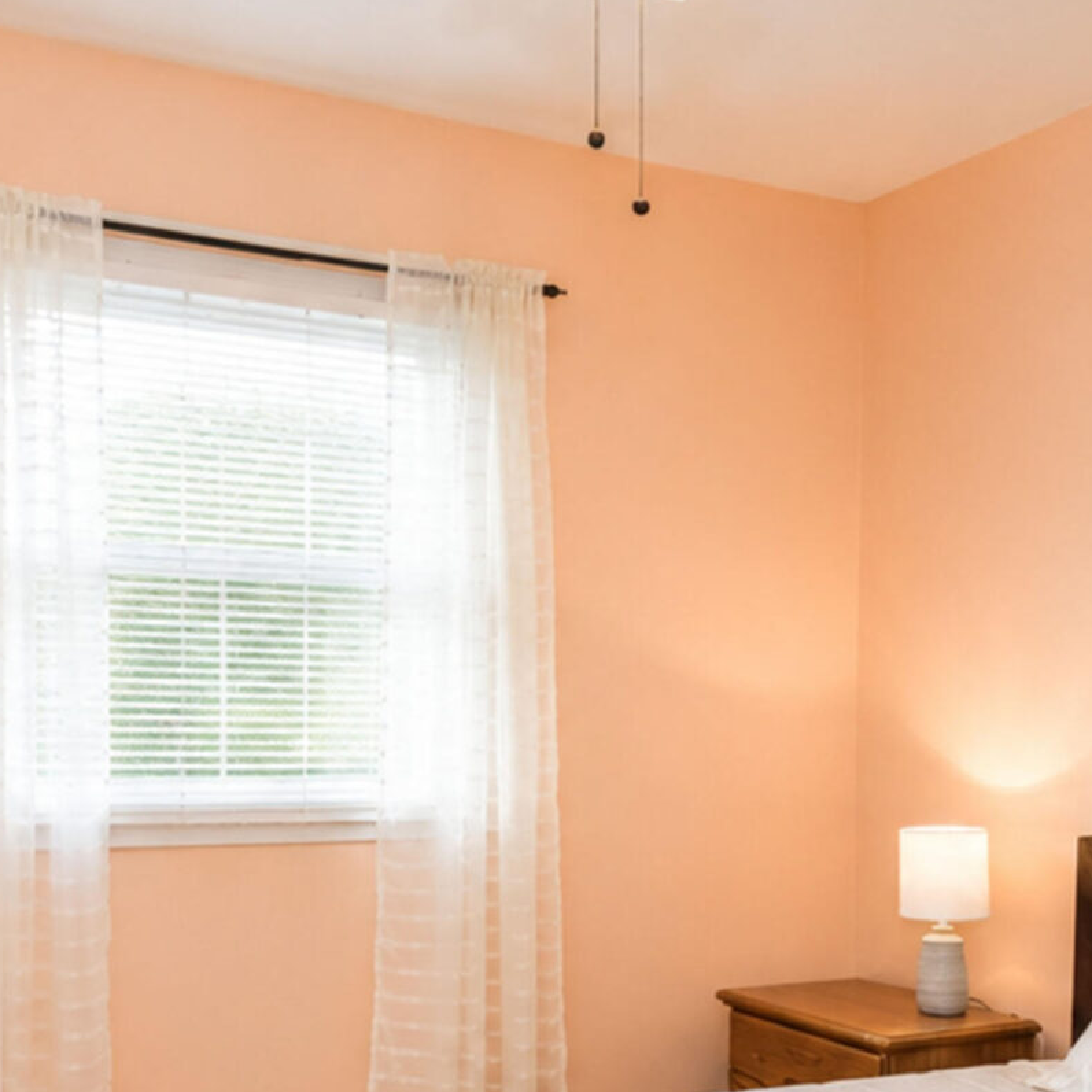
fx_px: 1463
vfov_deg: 40.5
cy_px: 706
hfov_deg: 40.8
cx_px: 475
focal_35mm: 41
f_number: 9
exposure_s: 1/60
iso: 2000
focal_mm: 10
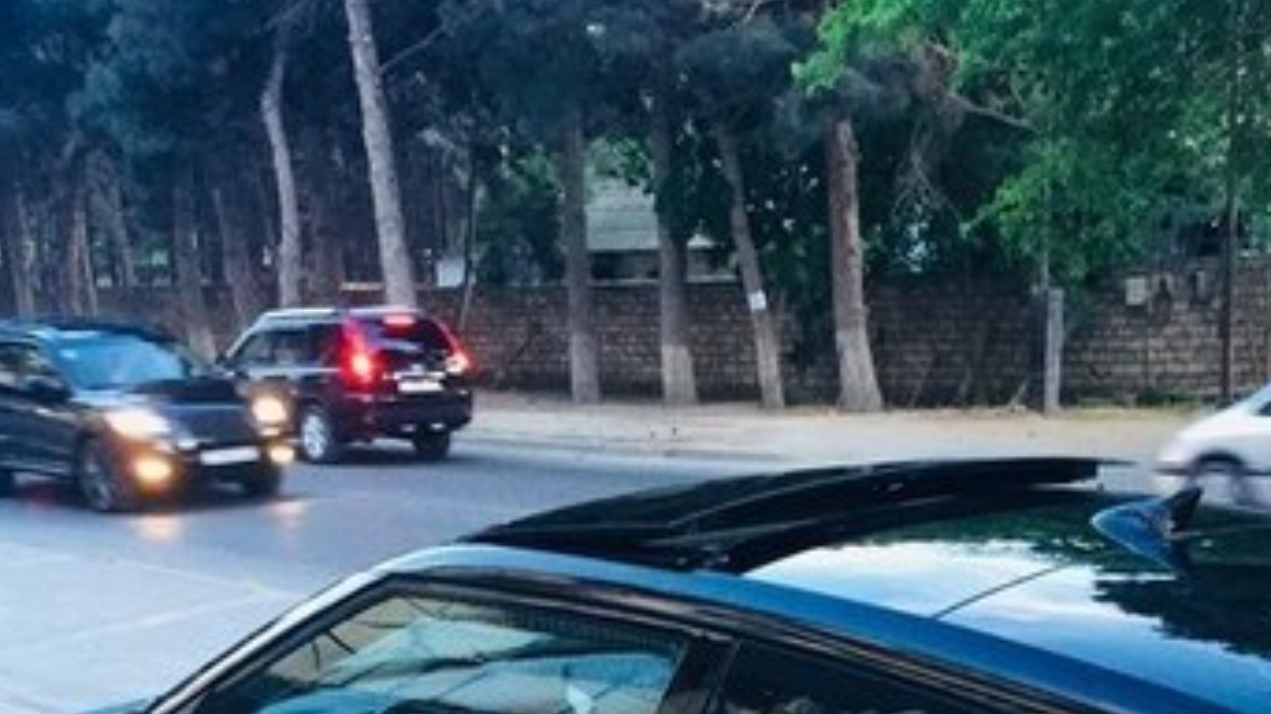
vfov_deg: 18.5
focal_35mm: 61
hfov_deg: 34.3
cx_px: 762
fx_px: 2055
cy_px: 896
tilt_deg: -14.2
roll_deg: -1.6
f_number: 2.2
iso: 160
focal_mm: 4.15
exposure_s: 1/33
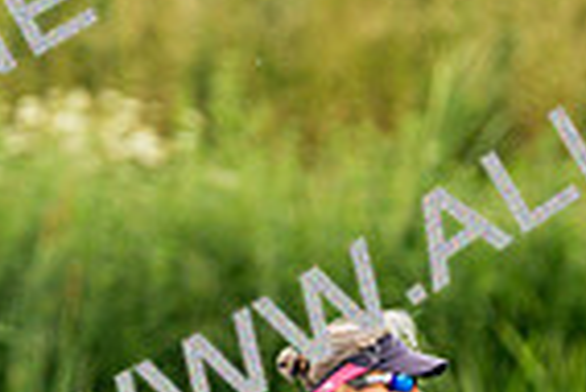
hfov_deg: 0.8
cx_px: 528
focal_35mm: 2449
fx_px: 39904
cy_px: 501
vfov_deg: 0.6
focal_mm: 600
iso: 800
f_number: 6.3
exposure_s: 1/2000
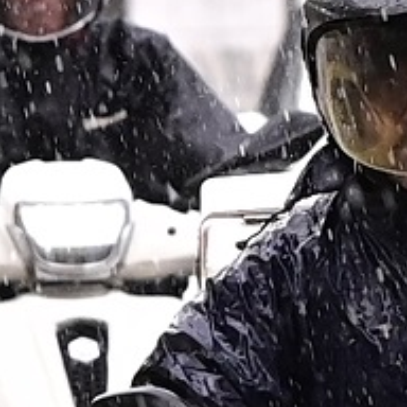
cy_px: 594
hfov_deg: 2.1
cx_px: 471
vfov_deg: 2.1
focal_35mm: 851
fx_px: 11320
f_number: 4
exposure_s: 1/640
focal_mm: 120
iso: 400
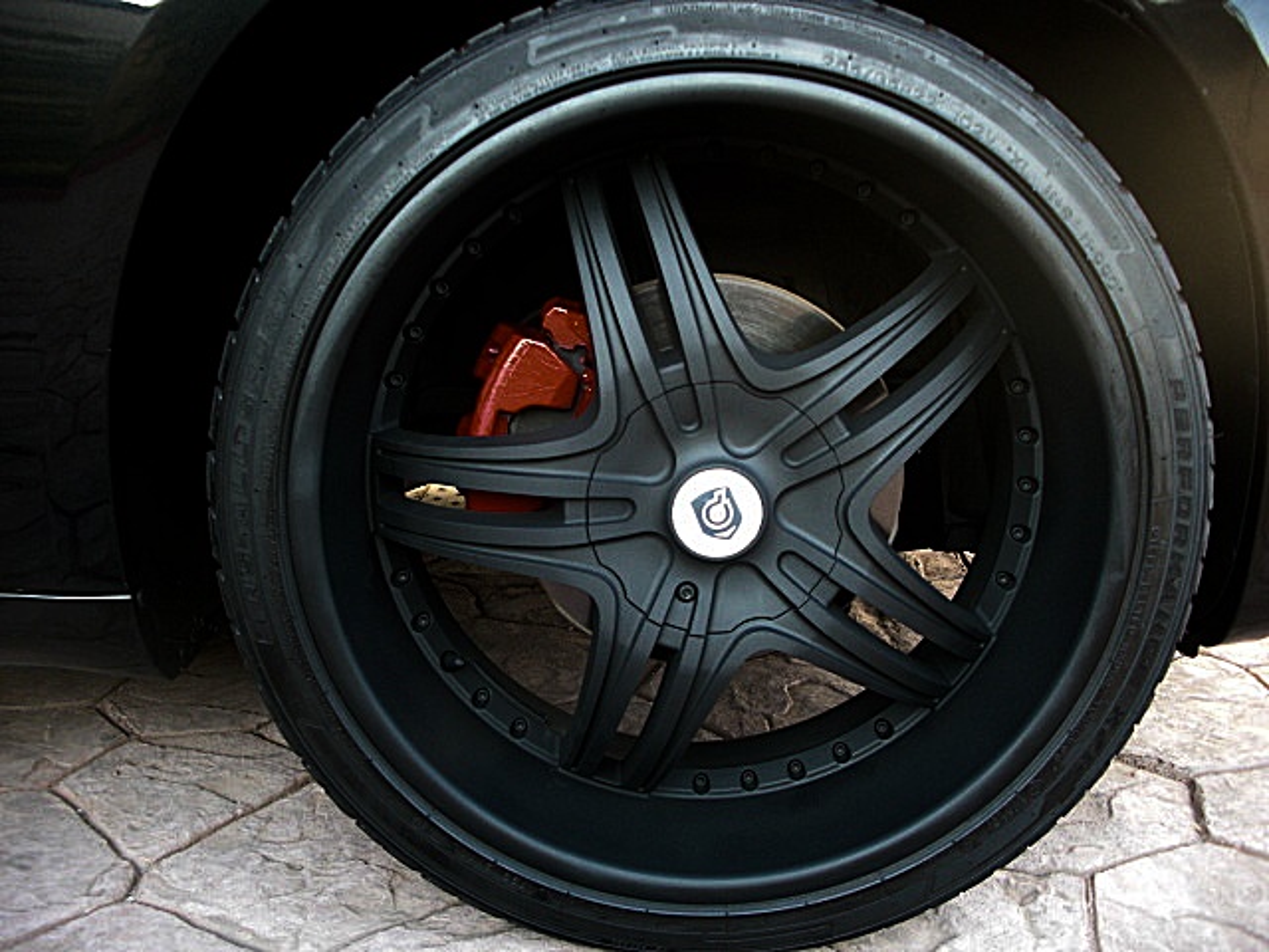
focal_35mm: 36
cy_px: 476
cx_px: 634
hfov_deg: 51.4
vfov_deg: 39.7
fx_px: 1320
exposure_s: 1/100
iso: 200
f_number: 2.8
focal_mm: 6.3
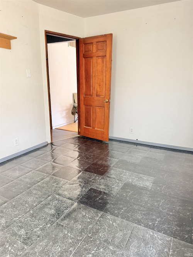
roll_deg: -0.8
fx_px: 178
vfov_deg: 71.6
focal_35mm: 24
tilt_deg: -13.5
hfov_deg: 56.8
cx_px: 96
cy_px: 128
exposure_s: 1/60
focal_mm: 6.76
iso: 320
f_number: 1.78
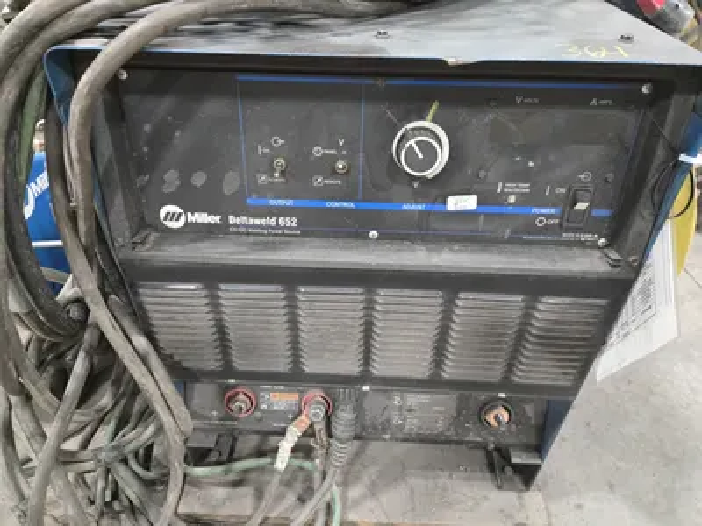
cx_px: 351
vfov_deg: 58.9
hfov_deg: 73.9
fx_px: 466
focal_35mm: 23
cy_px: 263
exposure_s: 1/60
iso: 1000
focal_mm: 5.4
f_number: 1.8
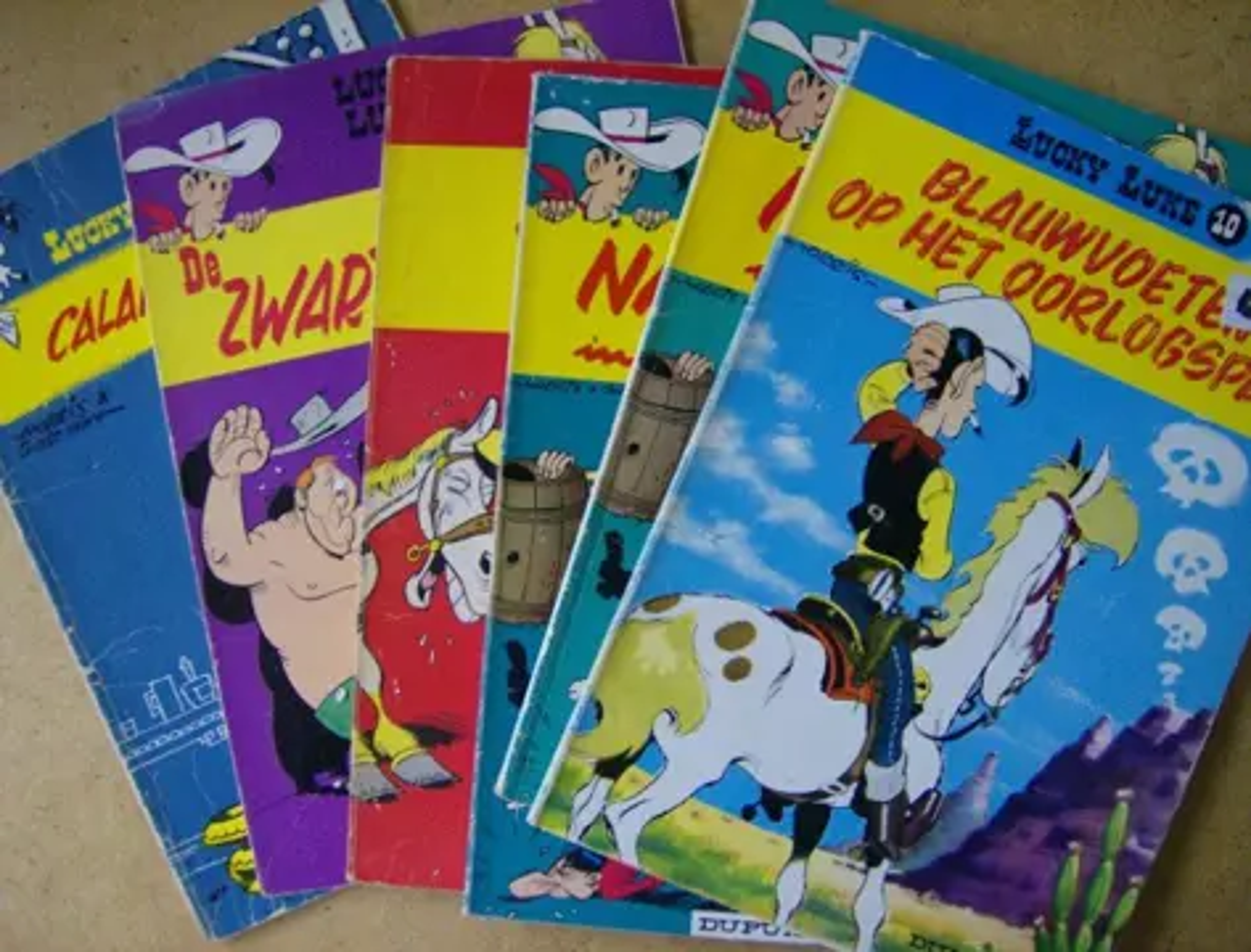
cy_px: 476
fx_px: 1308
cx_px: 626
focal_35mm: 36
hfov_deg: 51.1
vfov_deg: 40.0
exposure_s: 1/18.8
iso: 200
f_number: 2.8
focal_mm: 6
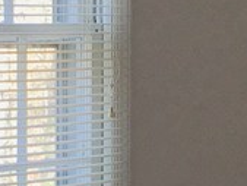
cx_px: 155
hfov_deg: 11.2
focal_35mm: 176
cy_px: 151
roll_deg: -0.2
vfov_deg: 8.4
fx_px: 1257
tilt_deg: -5.4
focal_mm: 4.15
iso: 32
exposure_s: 1/120
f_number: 2.2
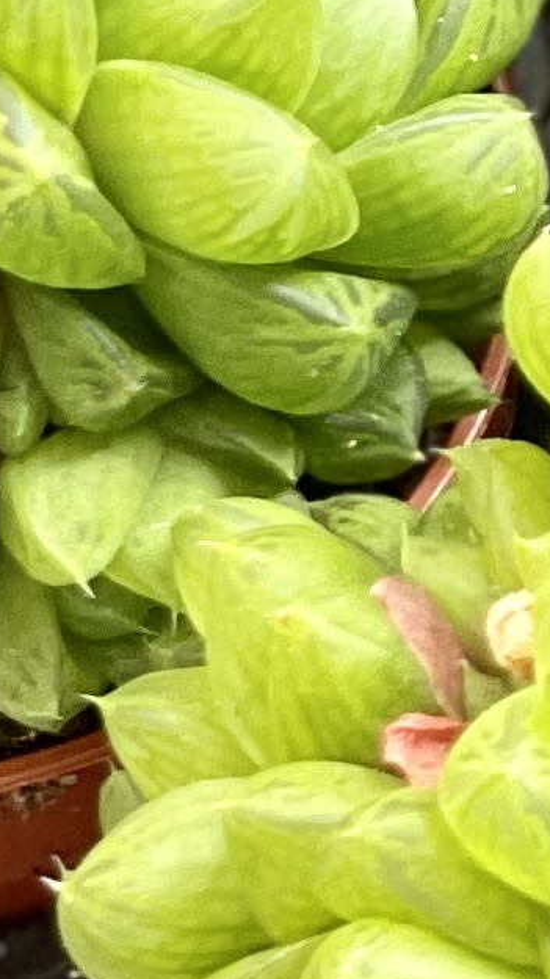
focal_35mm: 450
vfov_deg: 4.8
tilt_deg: -48.9
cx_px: 1854
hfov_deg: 2.6
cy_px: -216
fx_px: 11681
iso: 64
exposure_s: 1/121
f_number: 2.2
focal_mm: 7.5
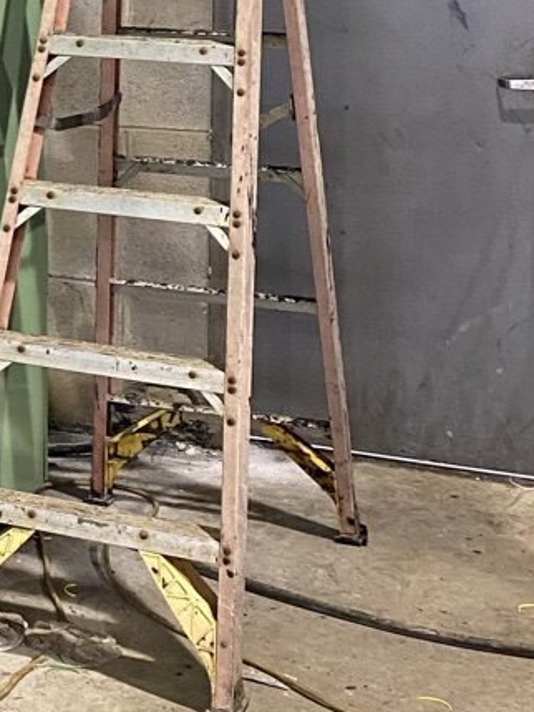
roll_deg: +0.7
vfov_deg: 19.7
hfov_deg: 13.6
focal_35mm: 97
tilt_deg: -6.9
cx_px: -446
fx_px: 1994
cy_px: 35
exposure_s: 1/60
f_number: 1.8
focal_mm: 4.25
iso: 250
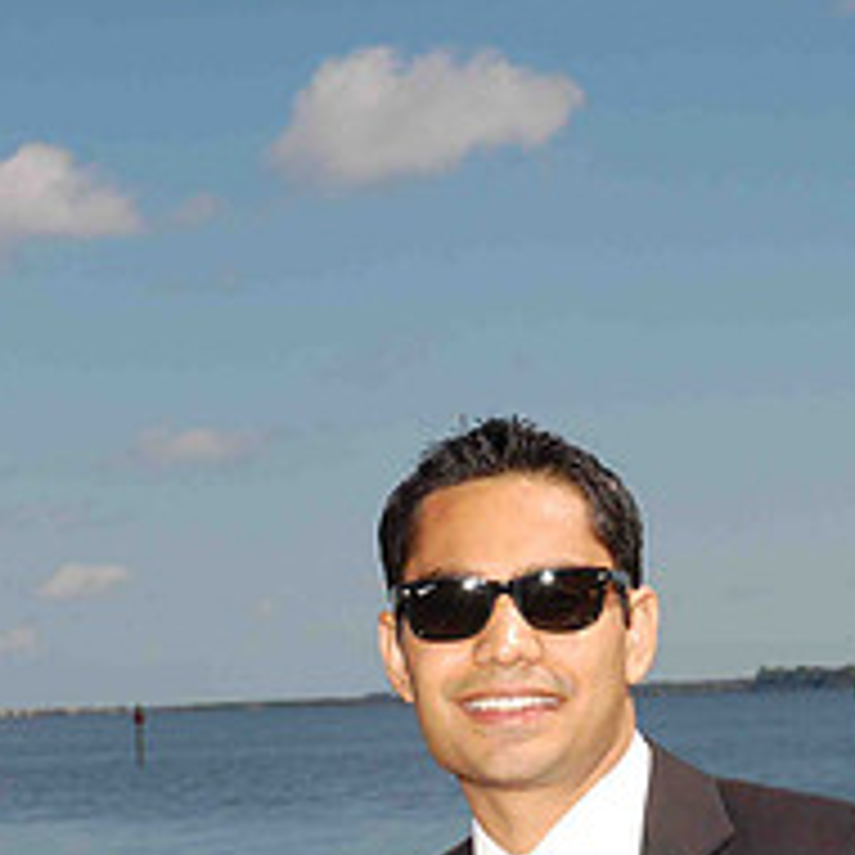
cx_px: 547
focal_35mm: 139
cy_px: 922
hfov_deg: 12.5
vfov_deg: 12.4
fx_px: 3884
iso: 200
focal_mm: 46
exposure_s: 1/500
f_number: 10
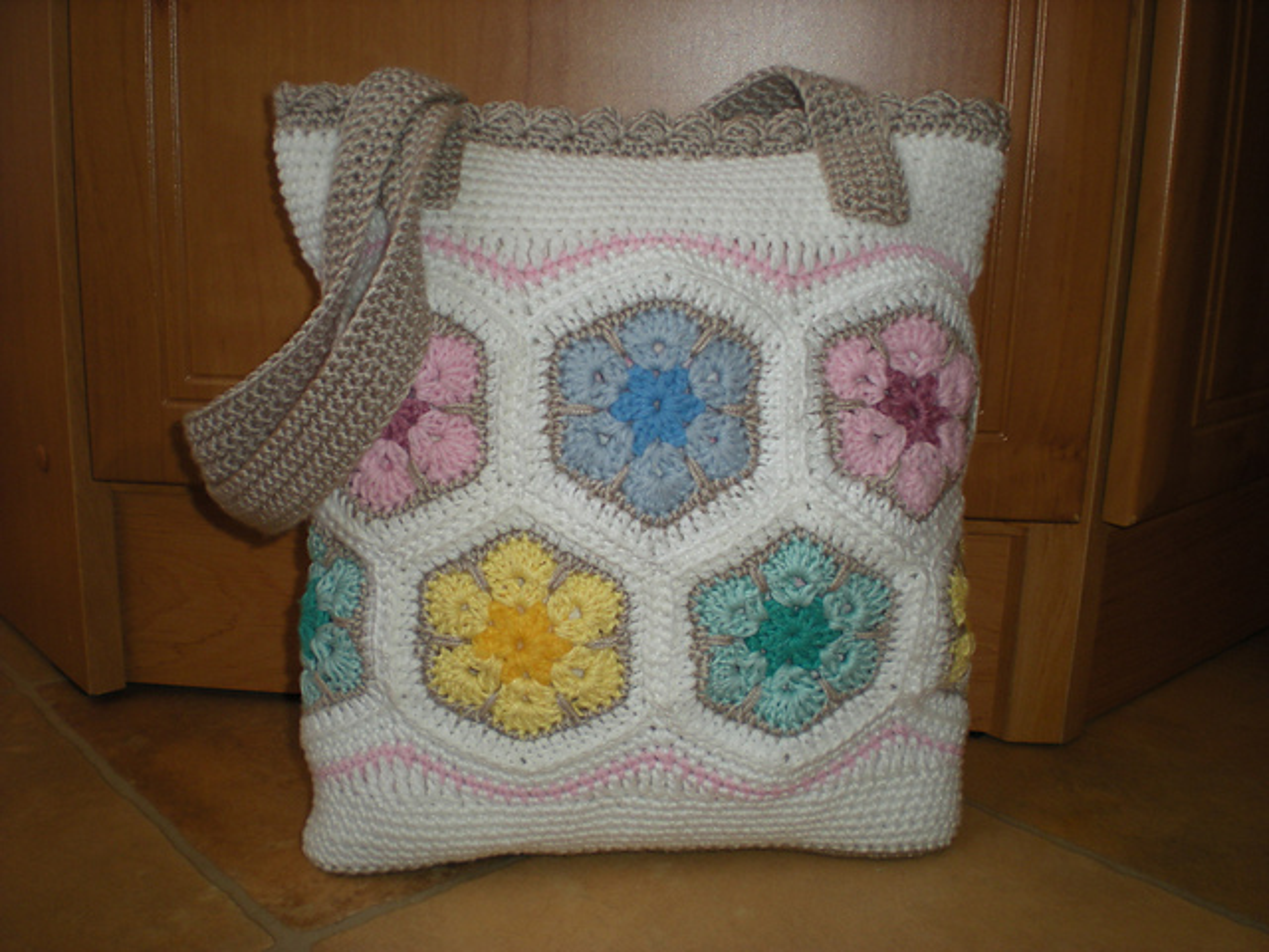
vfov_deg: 37.7
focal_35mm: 38
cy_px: 476
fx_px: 1393
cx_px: 634
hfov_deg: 49.0
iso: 64
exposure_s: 1/37
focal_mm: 6.3
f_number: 3.1
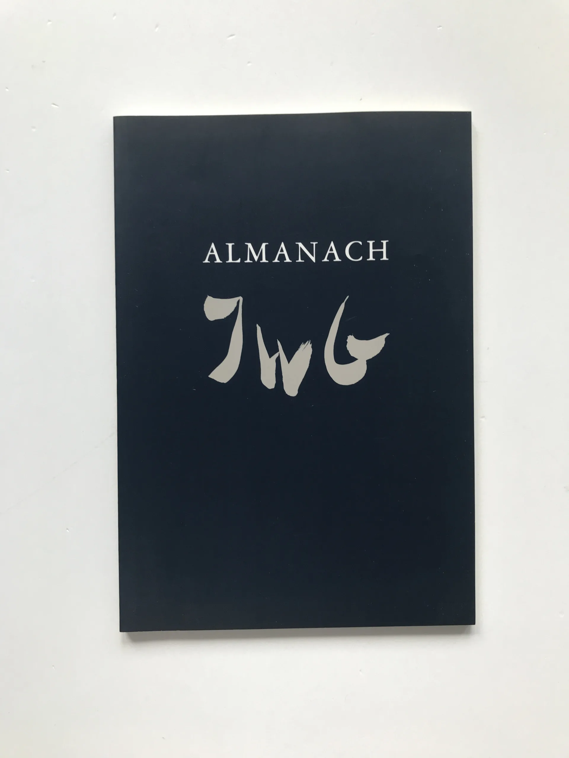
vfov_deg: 63.4
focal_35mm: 28
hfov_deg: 49.7
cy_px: 379
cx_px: 284
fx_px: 614
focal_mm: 3.99
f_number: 1.8
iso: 32
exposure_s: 1/93
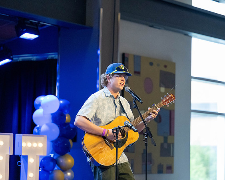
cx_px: 125
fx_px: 939
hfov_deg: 13.7
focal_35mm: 141
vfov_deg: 10.9
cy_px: 82
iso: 5000
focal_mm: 115
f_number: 2.8
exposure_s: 1/320
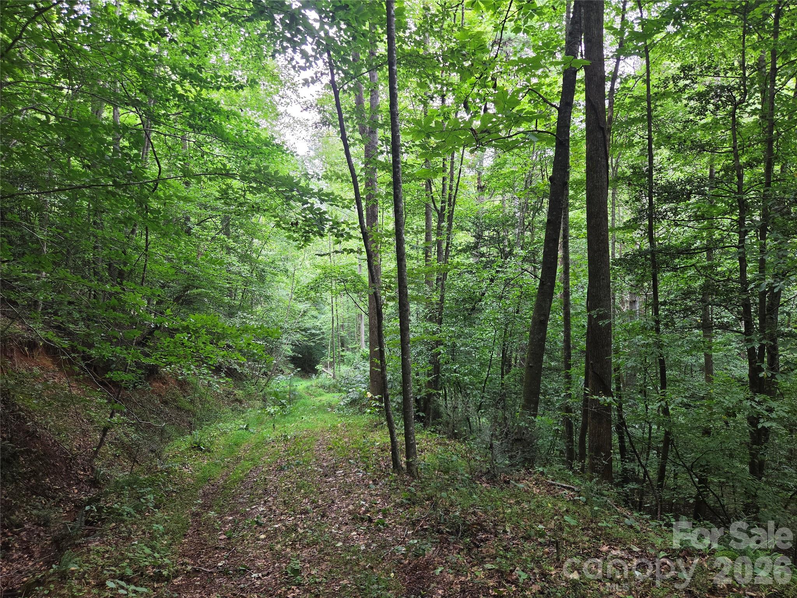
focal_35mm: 23
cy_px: 299
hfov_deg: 73.9
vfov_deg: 58.9
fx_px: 530
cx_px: 398
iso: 80
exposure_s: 1/180
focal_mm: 5.4
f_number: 1.8
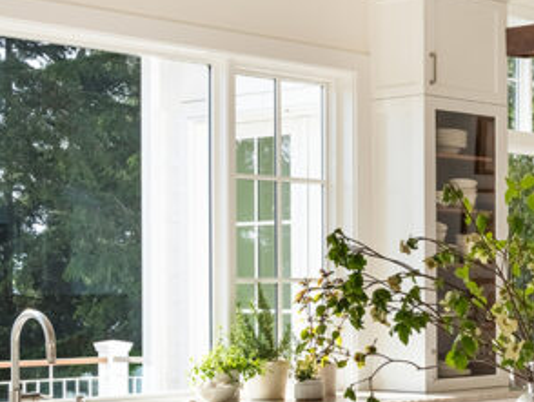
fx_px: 1343
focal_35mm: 87
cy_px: 326
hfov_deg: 20.4
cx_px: 710
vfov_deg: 16.9
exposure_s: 1/1250
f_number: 16
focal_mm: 32
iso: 100
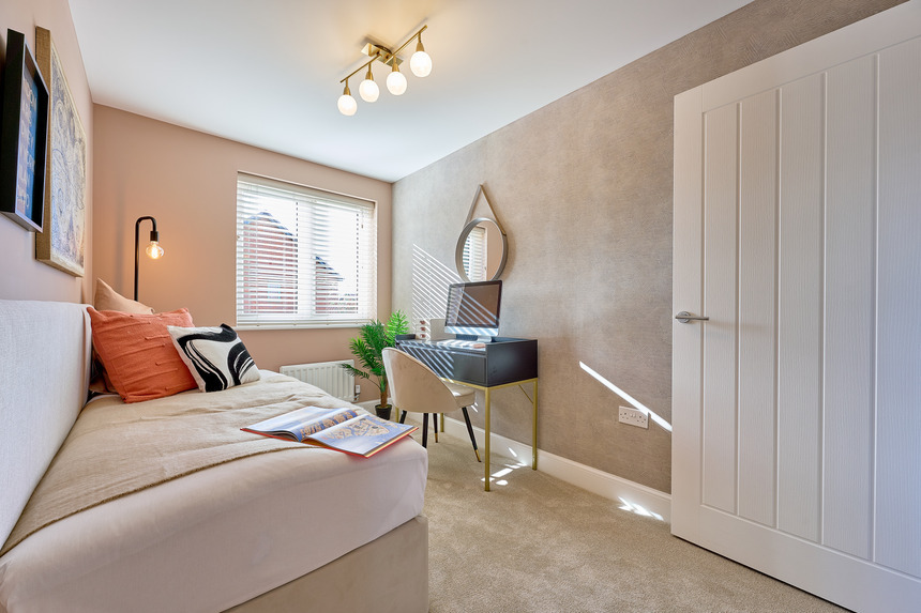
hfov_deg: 101.9
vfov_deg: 78.8
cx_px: 460
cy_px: 306
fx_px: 373
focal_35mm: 15
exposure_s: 1/6
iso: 100
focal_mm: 14.6
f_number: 10
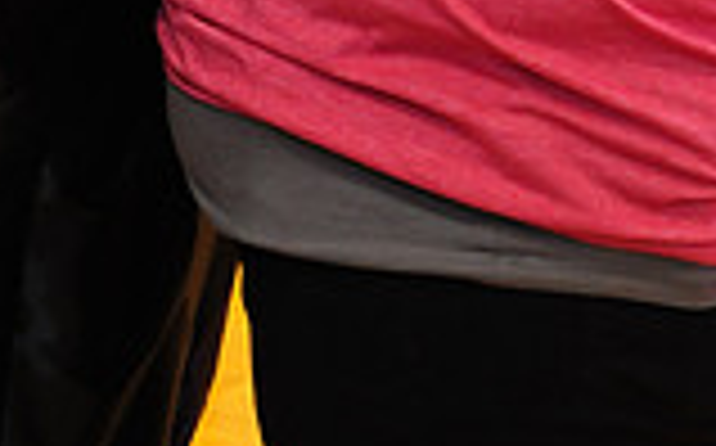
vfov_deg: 4.6
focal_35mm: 279
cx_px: -54
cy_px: -667
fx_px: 5438
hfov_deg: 7.5
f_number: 6.3
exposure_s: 1/60
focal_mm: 75
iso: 2000
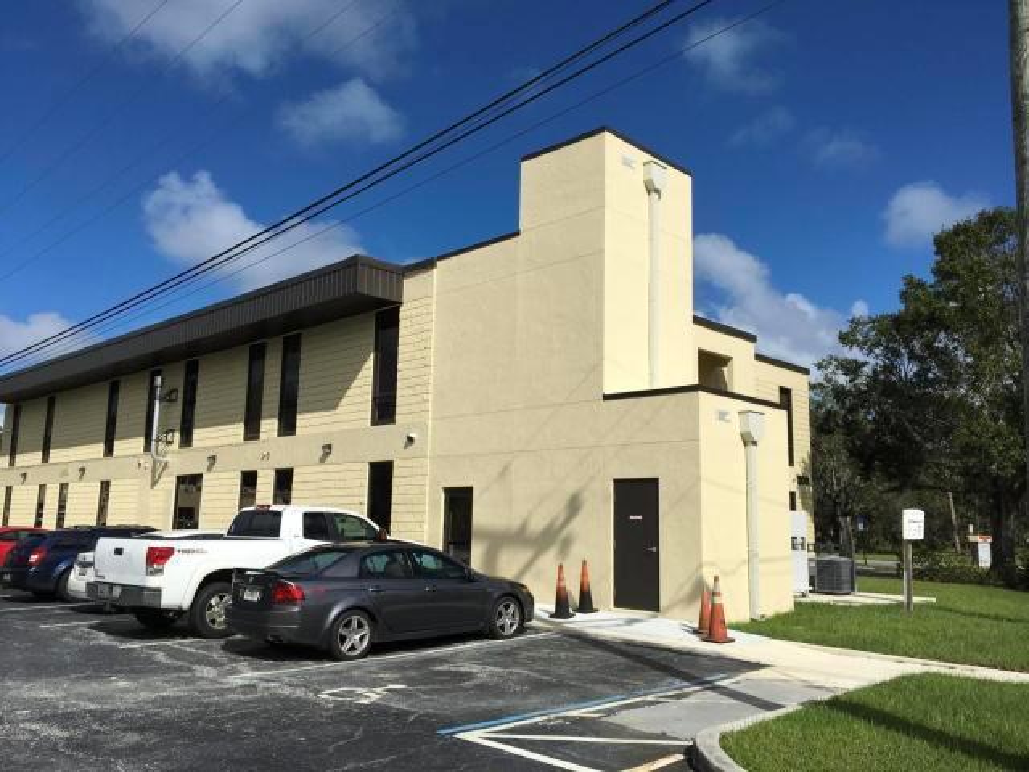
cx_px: 514
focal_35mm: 29
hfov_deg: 61.7
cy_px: 386
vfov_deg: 48.2
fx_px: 862
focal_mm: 4.15
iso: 25
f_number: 2.2
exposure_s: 1/4525
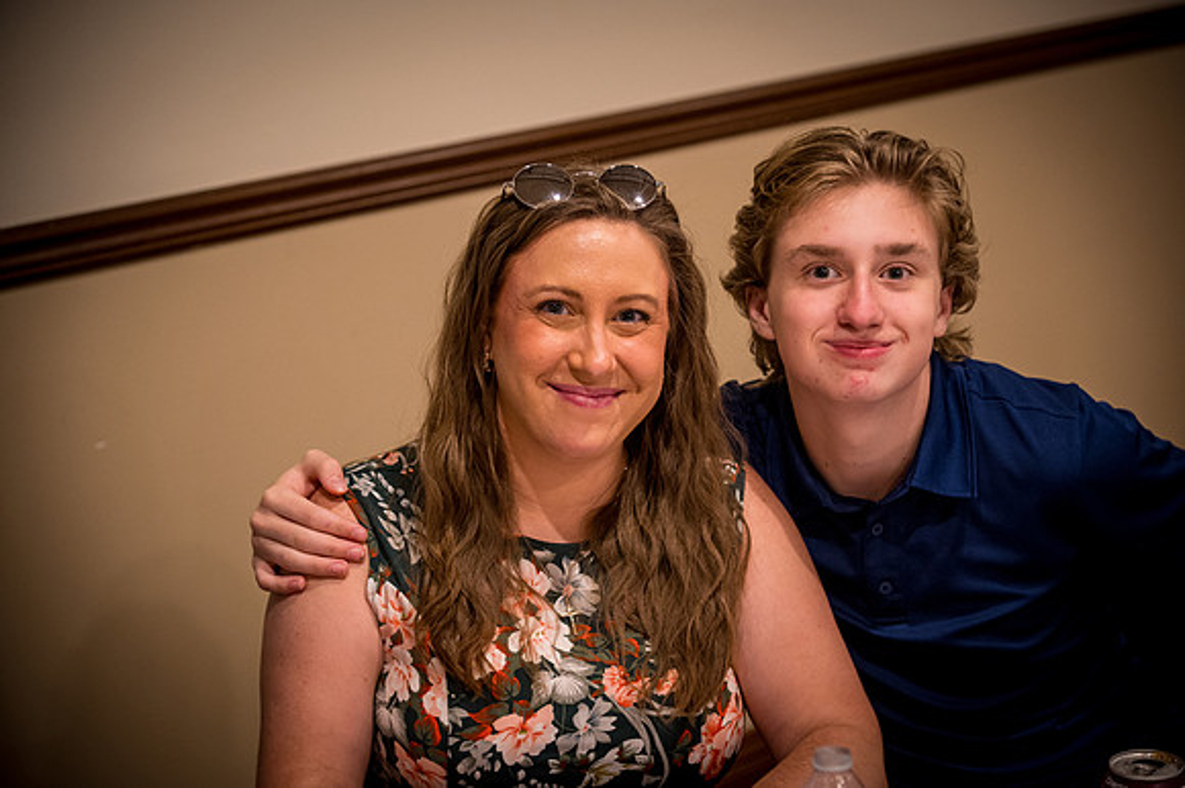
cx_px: 592
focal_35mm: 85
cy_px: 394
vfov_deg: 16.1
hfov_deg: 23.9
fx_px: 2796
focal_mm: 85
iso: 3600
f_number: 4
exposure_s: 1/60
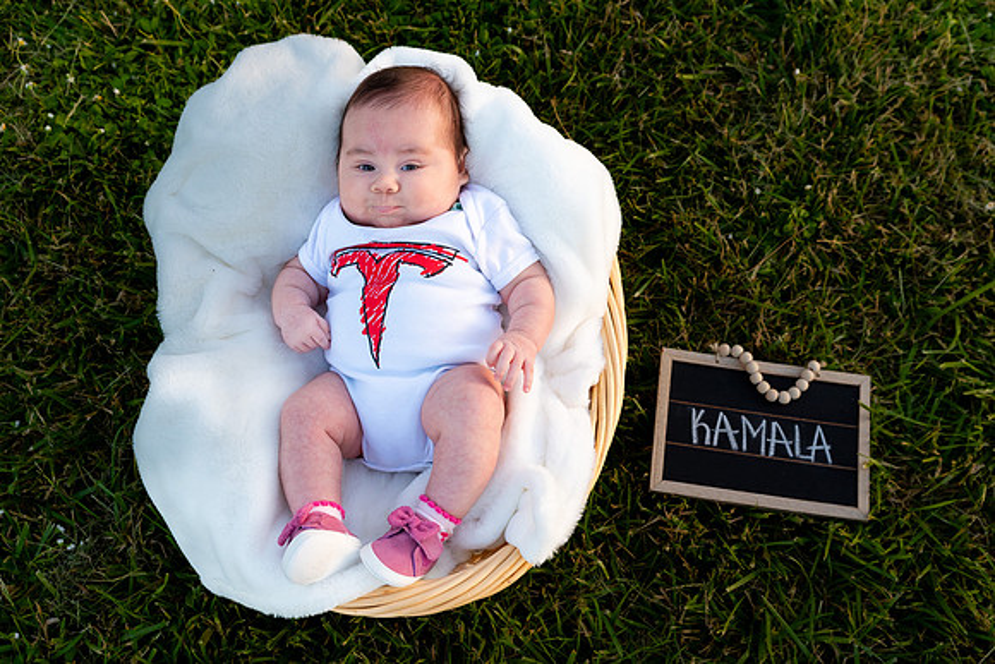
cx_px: 498
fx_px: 1161
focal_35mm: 42
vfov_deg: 31.9
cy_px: 332
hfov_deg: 46.4
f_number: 6.3
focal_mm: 42
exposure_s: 1/250
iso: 800
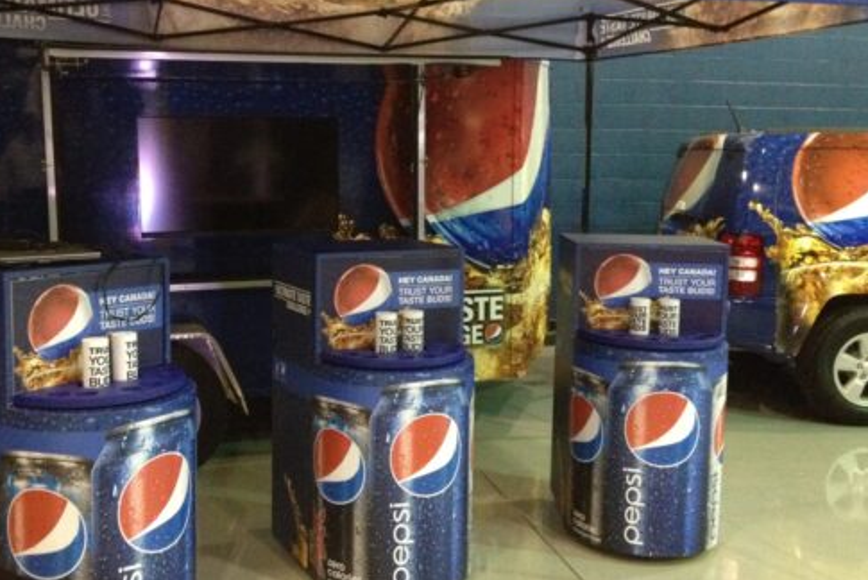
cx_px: 378
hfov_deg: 43.5
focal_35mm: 45
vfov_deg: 29.9
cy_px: 274
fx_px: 1086
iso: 640
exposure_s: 1/15
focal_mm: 4.28
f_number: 2.4
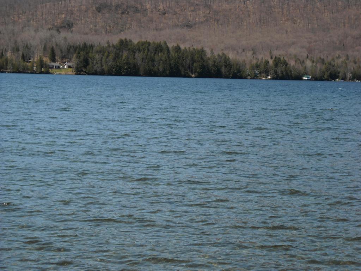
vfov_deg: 14.1
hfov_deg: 18.7
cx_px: 180
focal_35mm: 105
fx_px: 1095
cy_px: 136
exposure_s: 1/337
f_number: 4.7
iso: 64
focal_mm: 17.1
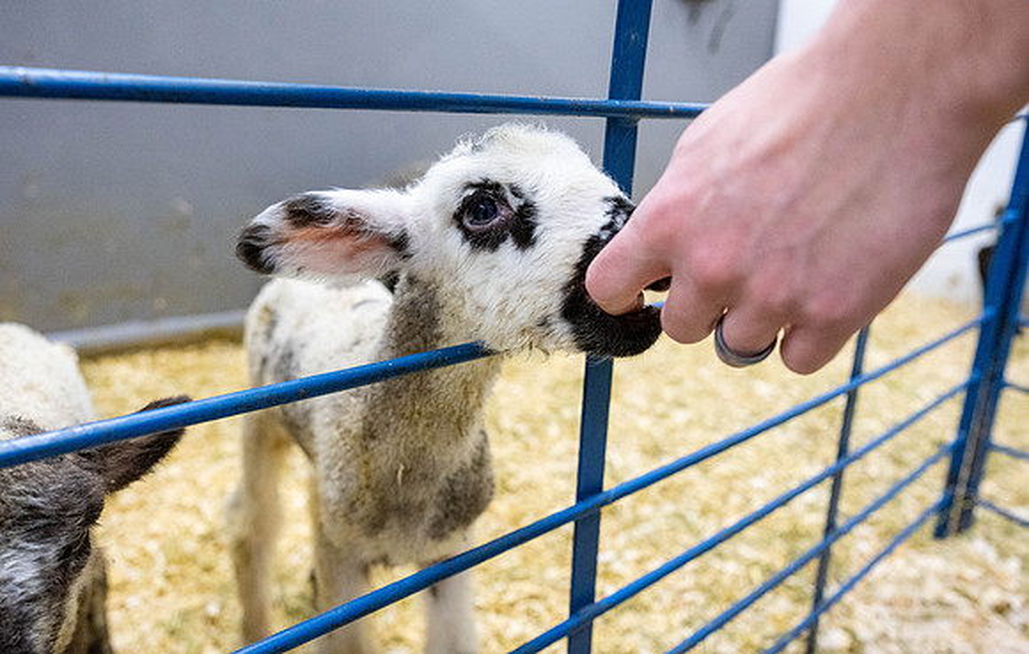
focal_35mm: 27
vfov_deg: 46.3
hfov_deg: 67.8
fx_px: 765
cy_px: 297
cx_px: 487
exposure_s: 1/250
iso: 2500
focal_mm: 24
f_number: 3.5
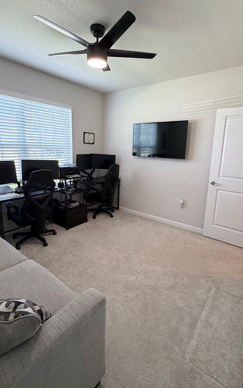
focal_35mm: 18
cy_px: 182
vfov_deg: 91.0
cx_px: 122
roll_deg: -1.1
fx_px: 191
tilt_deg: -10.8
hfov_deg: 65.0
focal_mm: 2.22
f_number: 2.2
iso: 200
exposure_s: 1/120
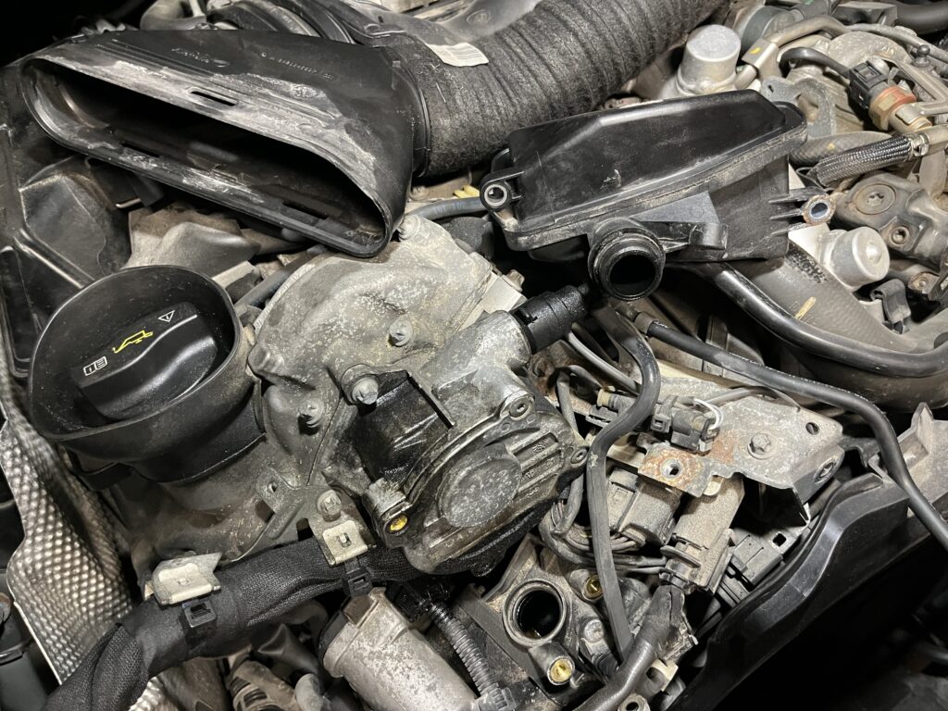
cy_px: 356
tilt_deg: -46.6
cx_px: 474
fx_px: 712
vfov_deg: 53.1
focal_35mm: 26
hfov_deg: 67.3
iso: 500
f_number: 1.6
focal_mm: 5.1
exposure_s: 1/40
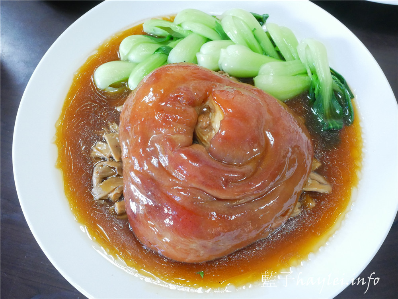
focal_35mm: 30
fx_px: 345
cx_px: 199
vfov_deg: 46.8
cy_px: 150
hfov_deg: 60.0
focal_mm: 15
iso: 3200
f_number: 7.1
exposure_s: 1/30
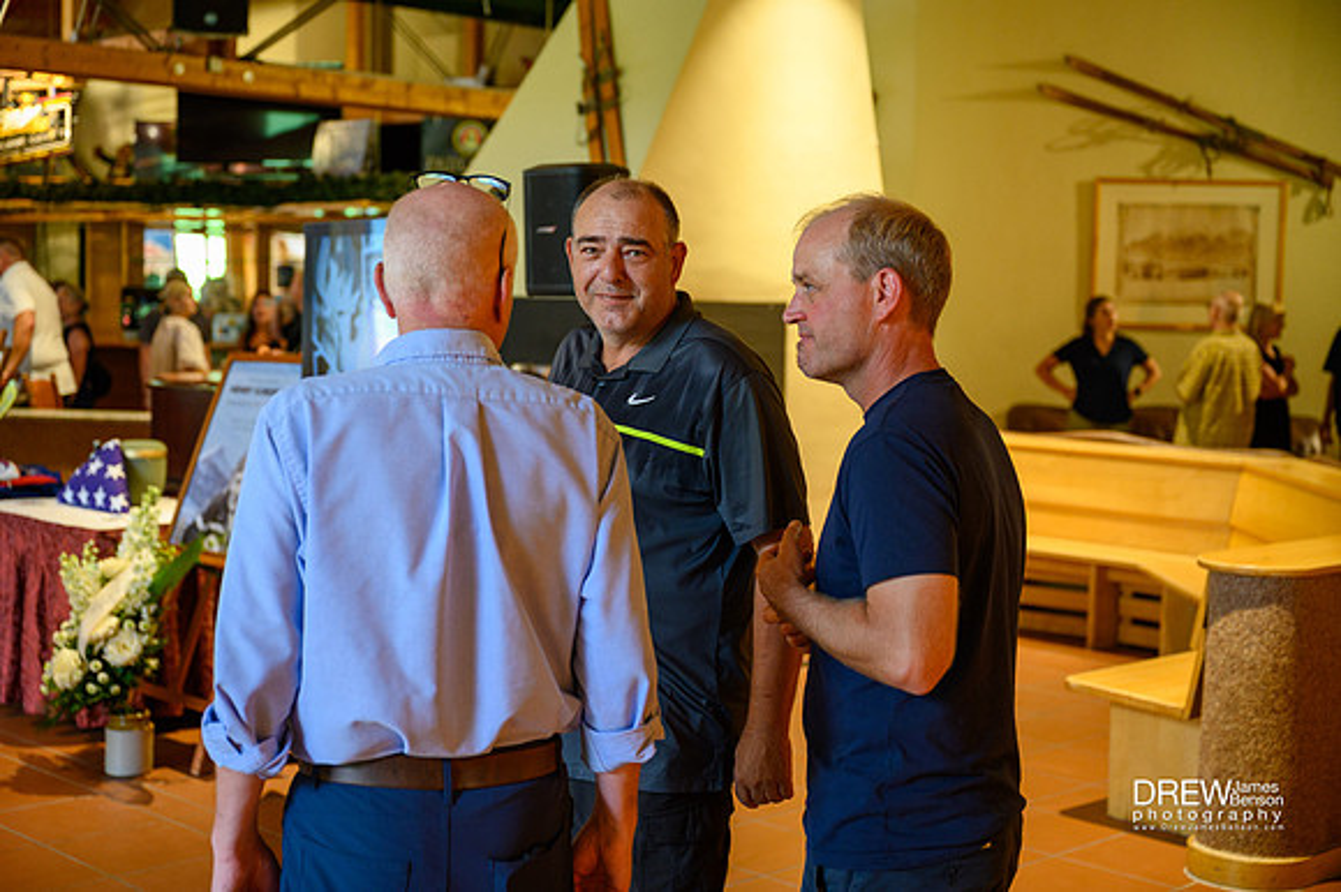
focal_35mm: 50
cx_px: 670
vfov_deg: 27.0
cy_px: 446
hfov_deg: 39.6
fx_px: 1861
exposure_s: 1/125
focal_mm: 50
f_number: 2.8
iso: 1600
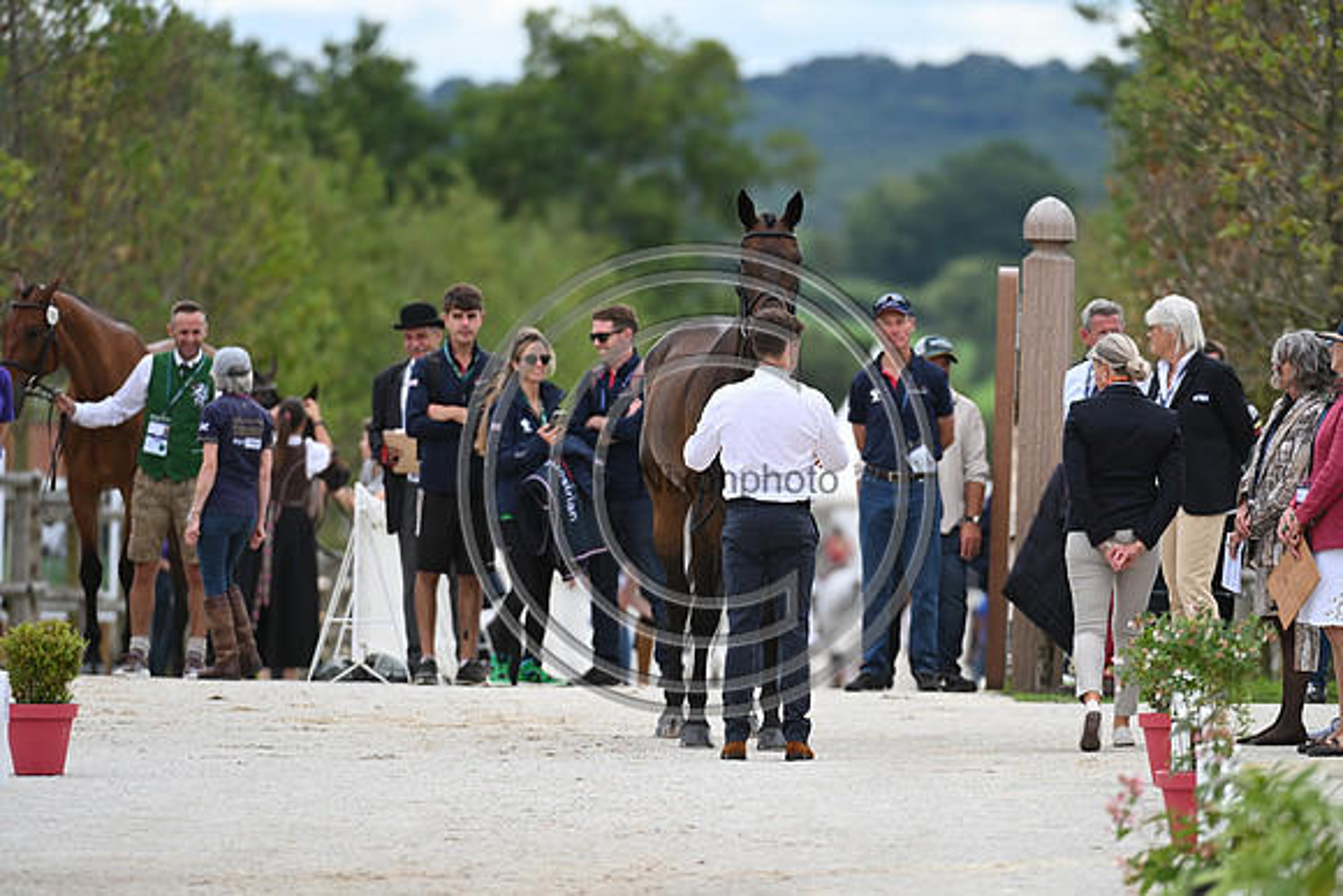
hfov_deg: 5.2
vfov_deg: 3.4
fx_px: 14925
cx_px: 672
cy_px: 448
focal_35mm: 400
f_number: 5.6
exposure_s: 1/1600
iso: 640
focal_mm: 400
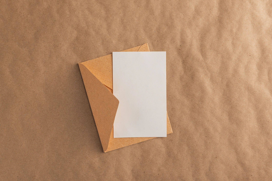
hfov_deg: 39.6
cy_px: 90
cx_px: 136
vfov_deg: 27.0
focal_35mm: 50
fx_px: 378
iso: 100
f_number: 8
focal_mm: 50
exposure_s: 1/125
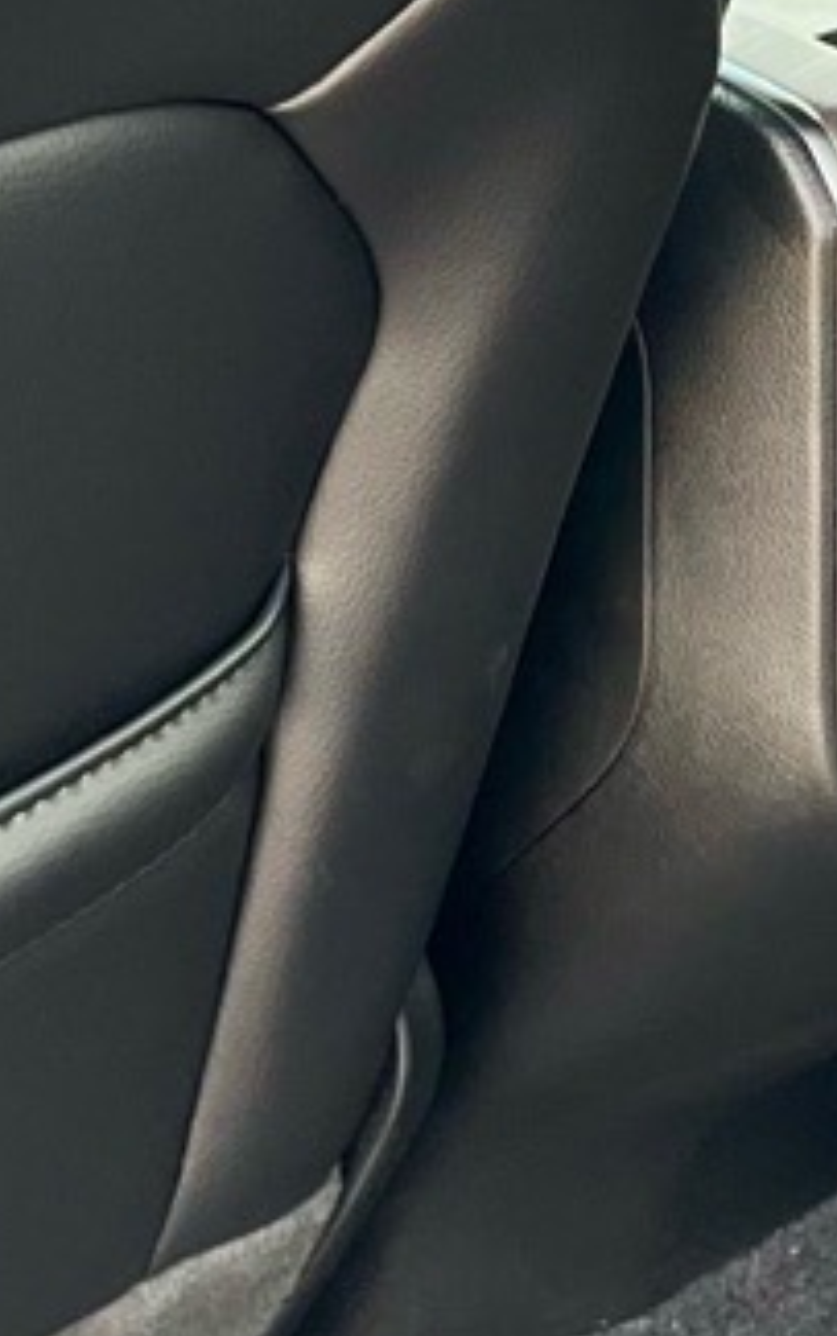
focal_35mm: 136
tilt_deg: -22.3
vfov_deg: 15.2
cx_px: 837
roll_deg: -1.8
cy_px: 181
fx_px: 4955
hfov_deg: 9.6
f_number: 1.6
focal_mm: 5.1
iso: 125
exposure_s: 1/100
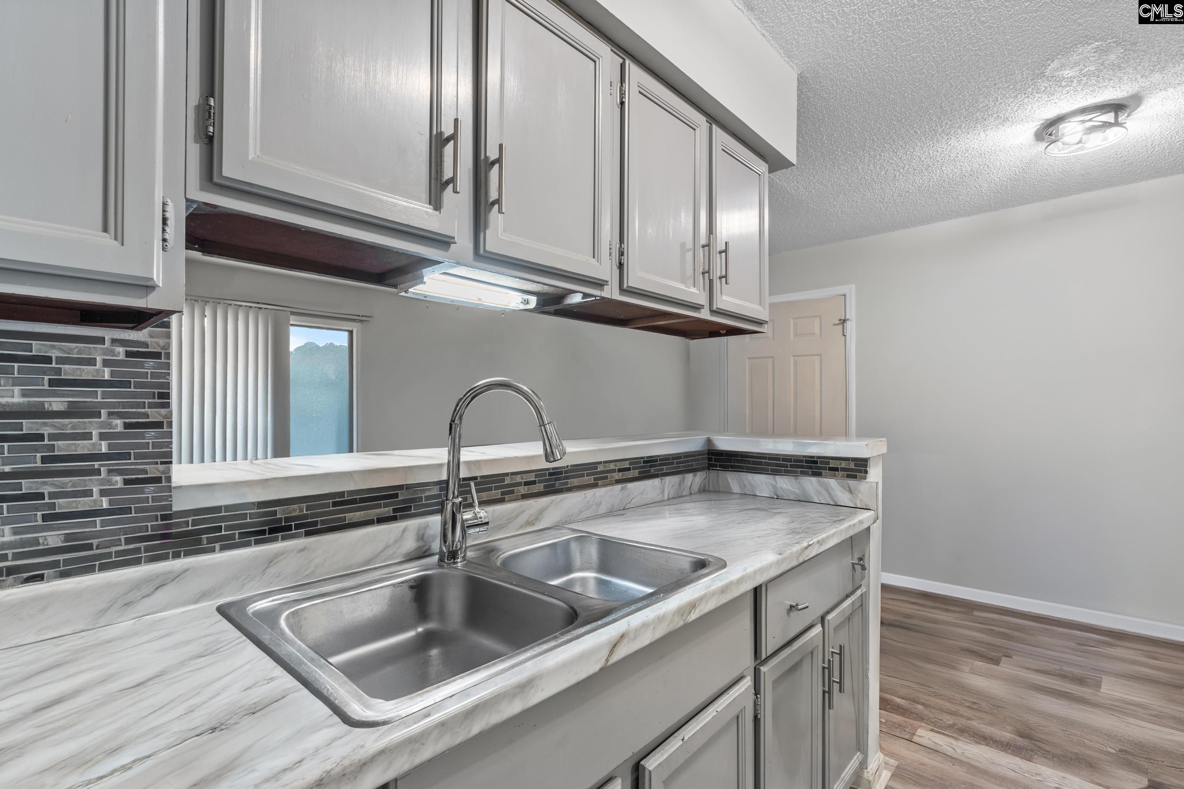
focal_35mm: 16
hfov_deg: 95.0
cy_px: 394
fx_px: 543
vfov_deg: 72.1
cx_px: 592
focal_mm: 11
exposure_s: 1/1.25
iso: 200
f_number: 6.3
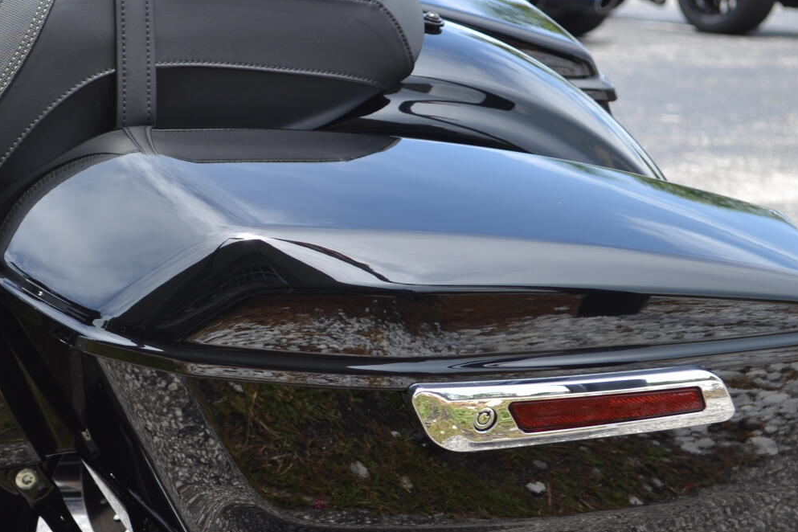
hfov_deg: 15.0
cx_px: 210
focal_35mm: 136
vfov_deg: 10.1
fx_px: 3015
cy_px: 379
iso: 100
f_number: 6.3
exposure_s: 1/160
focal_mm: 45
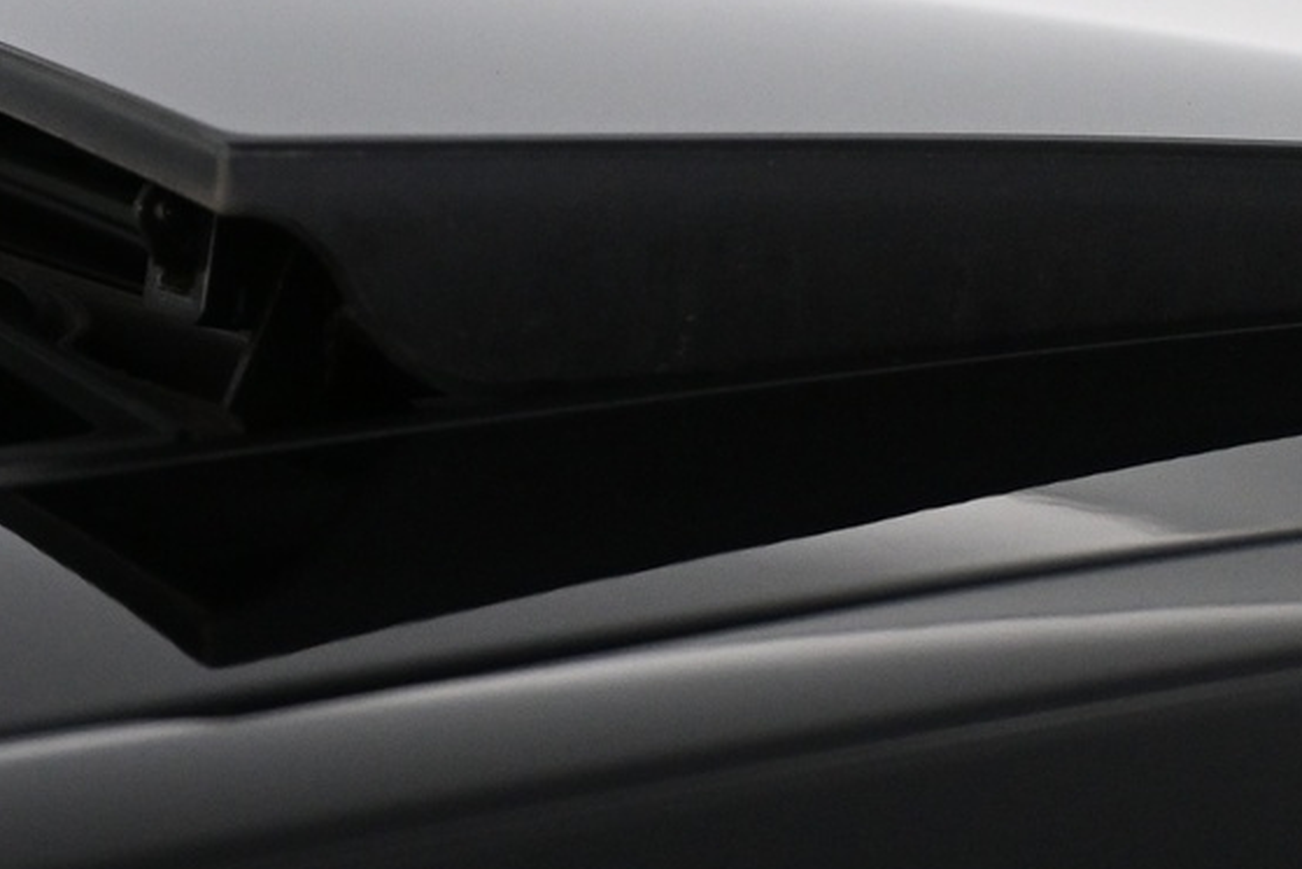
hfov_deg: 22.8
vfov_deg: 15.9
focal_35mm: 85
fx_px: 3065
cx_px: -77
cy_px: 37
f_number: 3.8
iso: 1600
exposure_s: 1/125
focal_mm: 19.5
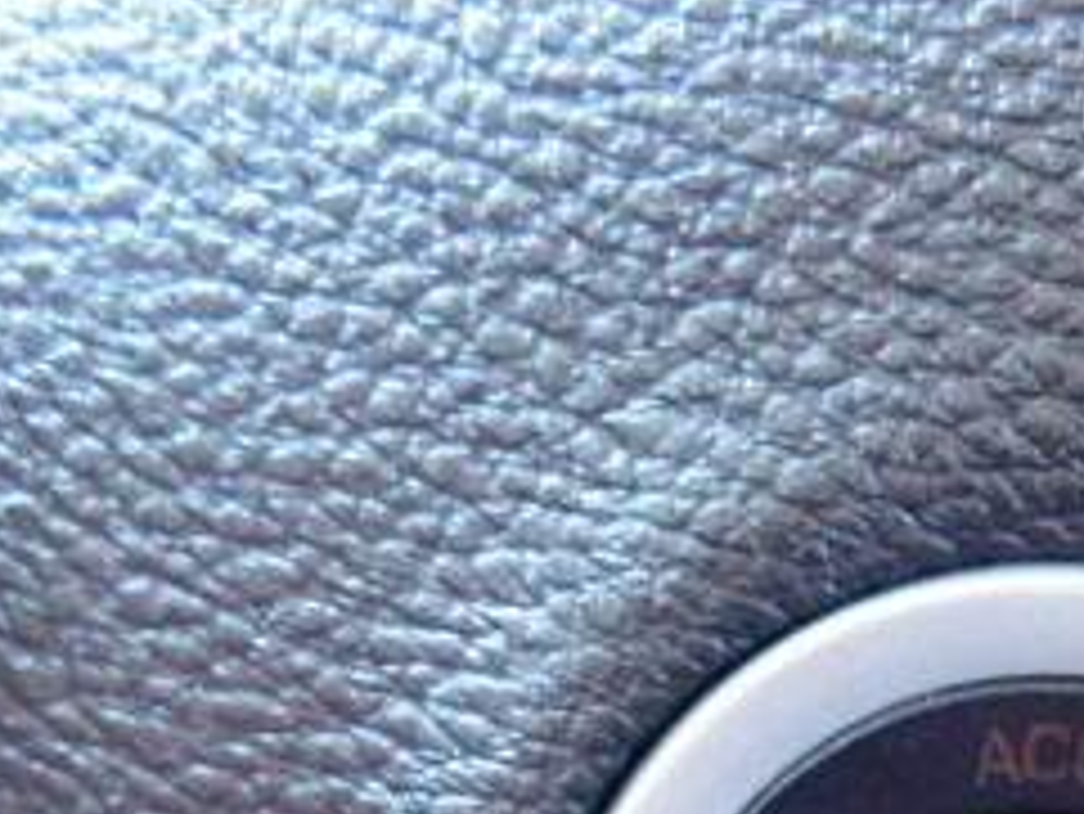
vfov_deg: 21.9
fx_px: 1911
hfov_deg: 30.8
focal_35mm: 61
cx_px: 891
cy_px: 1030
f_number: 3
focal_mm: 4
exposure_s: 1/8
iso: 800
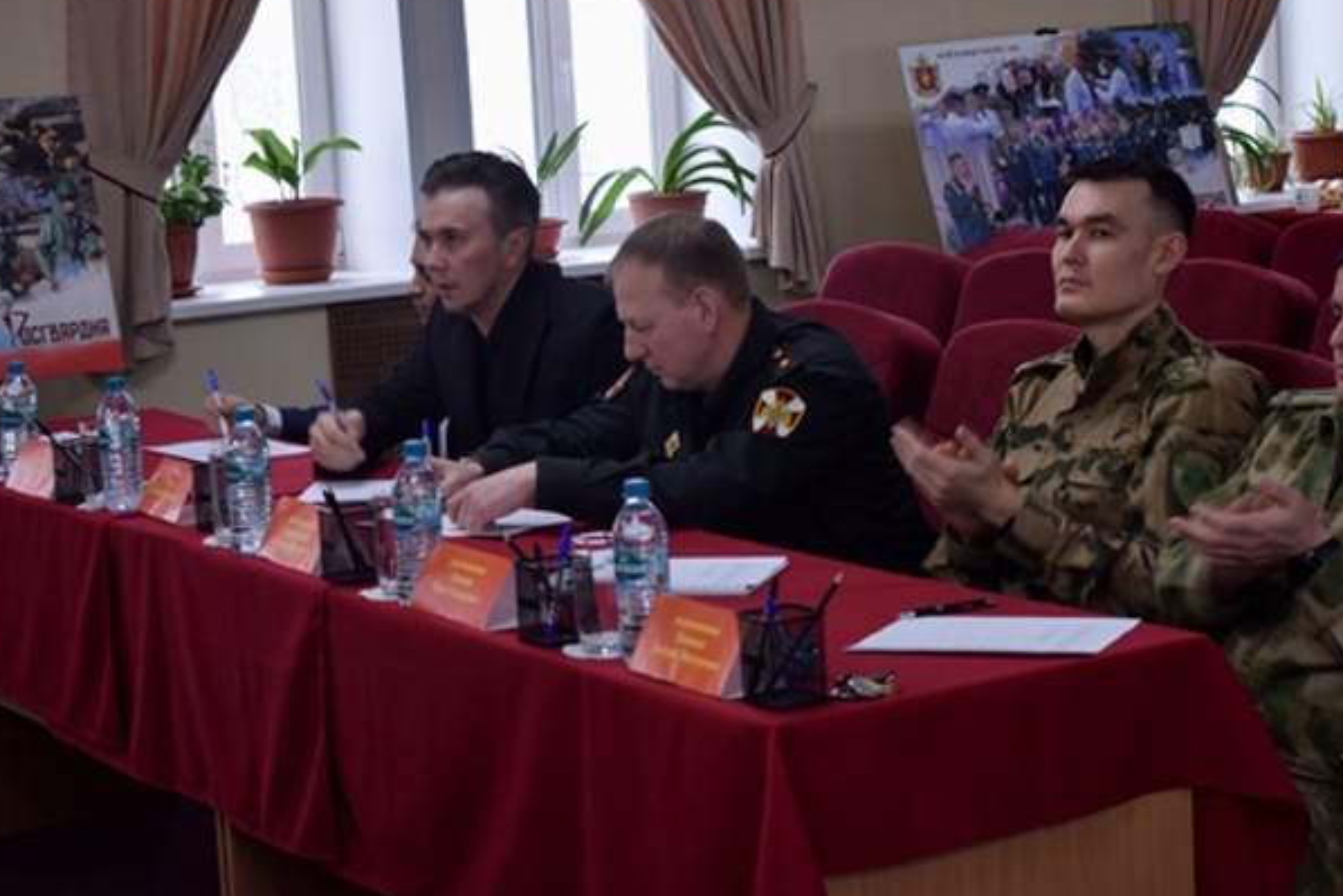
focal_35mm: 79
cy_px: 348
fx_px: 2948
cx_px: 773
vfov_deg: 17.3
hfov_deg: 25.6
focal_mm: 42
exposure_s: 1/13
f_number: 5
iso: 200
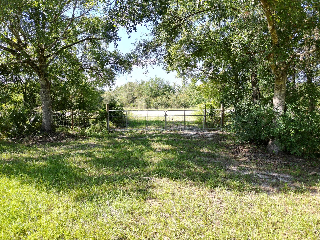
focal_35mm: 24
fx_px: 222
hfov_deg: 71.6
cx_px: 160
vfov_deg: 56.8
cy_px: 120
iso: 110
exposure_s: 1/800
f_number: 1.7
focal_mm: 6.72
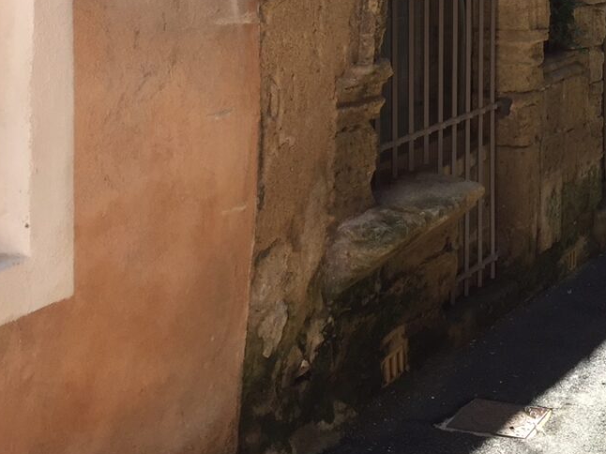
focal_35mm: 69
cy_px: -73
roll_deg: +0.4
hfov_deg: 27.1
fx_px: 1207
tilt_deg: -0.5
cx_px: 560
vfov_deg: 20.1
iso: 32
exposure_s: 1/319
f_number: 2.2
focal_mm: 4.15
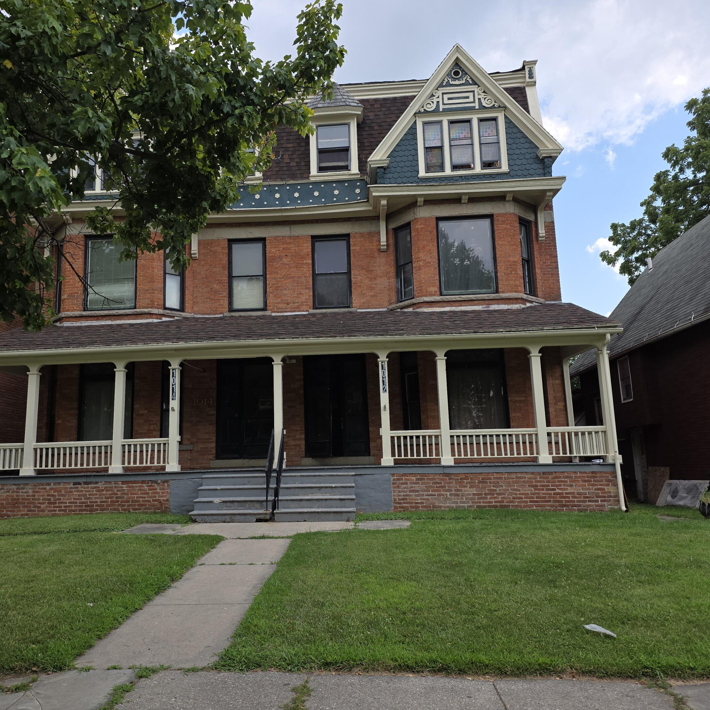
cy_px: 347
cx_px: 302
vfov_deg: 57.3
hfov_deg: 57.1
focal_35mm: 28
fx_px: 650
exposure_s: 1/529
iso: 12
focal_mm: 6.3
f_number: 1.7
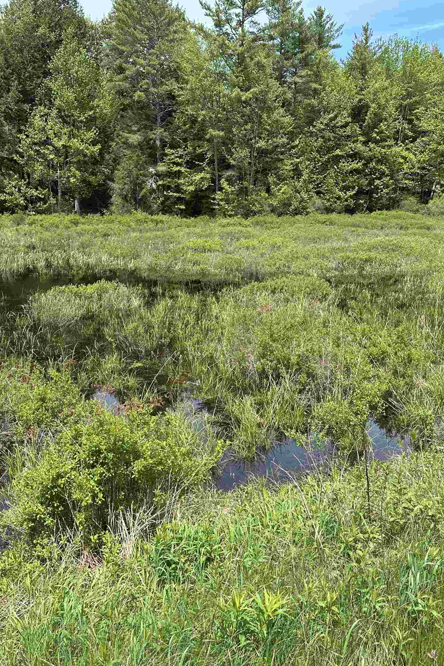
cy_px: 331
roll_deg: +1.1
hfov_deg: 38.7
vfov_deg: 55.8
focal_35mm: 34
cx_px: 172
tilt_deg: -11.7
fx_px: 629
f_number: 1.78
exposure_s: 1/1664
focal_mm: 6.86
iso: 80
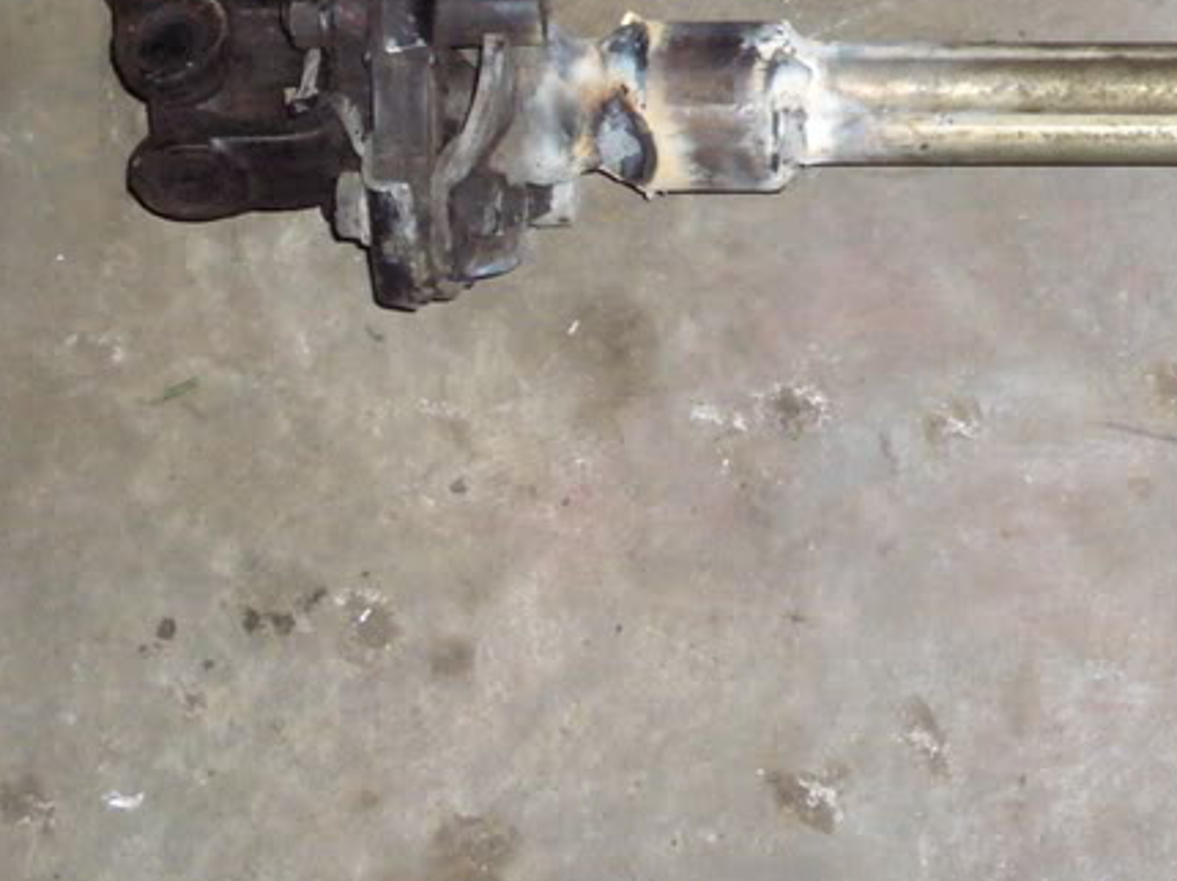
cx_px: 1259
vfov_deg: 8.5
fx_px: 5913
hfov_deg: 11.2
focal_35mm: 174
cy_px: -41
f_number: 4.5
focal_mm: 12
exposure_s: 1/30
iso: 320
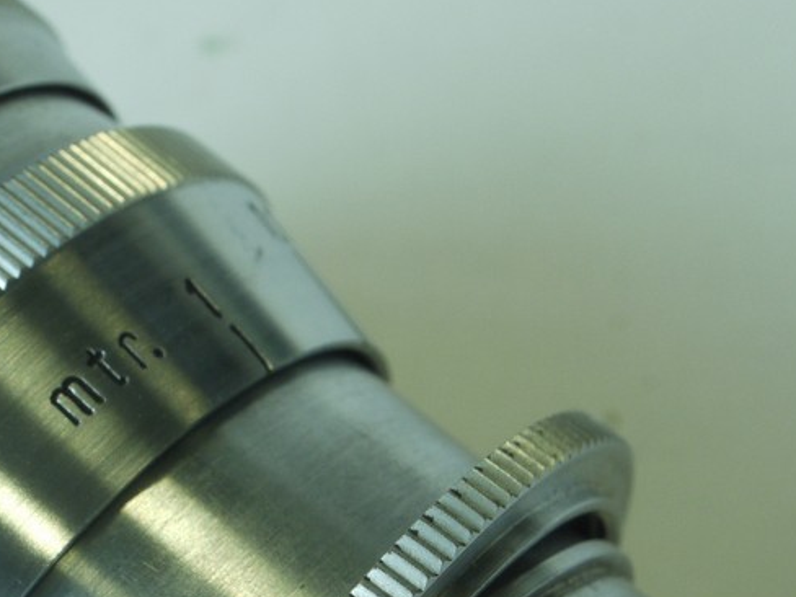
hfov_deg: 10.8
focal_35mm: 182
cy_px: 569
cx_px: 126
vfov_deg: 8.1
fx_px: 4185
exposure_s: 1/25
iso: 400
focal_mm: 37
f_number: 11
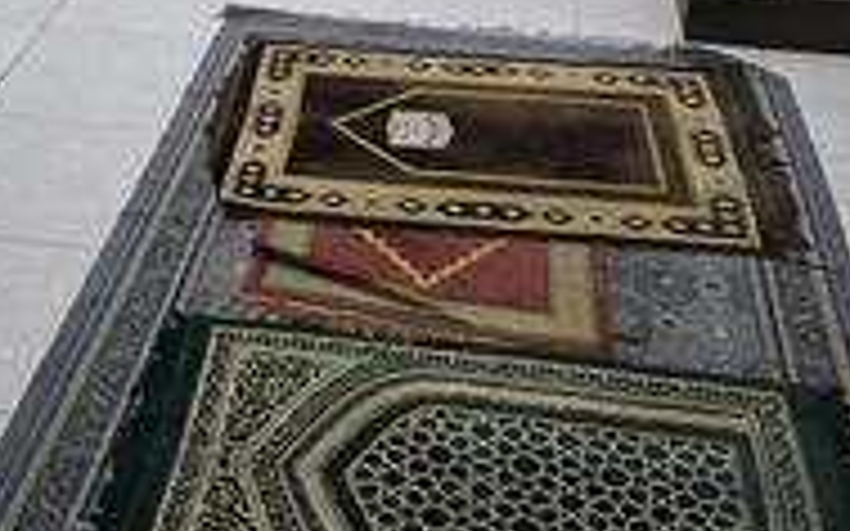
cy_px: -124
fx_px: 1366
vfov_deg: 20.4
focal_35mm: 59
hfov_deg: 34.2
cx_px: 281
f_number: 1.7
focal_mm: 6.3
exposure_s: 1/120
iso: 1000
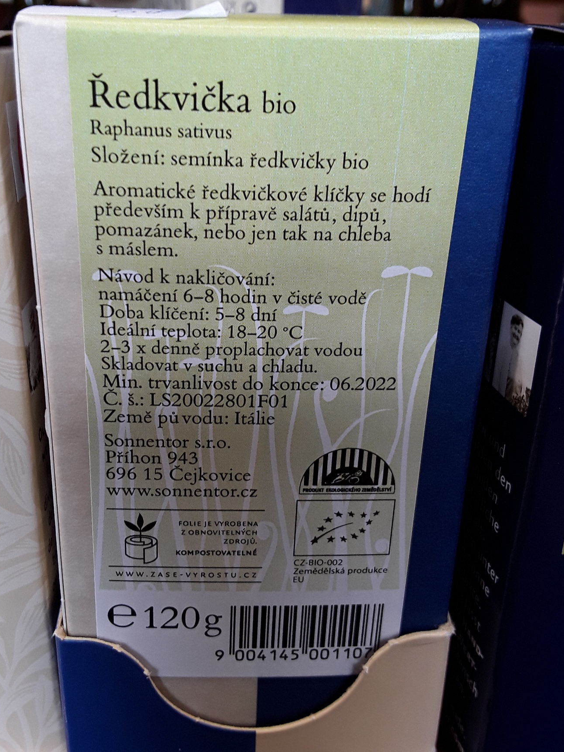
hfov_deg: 44.1
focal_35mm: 32
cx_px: 245
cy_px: 331
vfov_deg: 56.7
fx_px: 695
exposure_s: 1/30
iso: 50
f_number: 1.9
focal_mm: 2.91
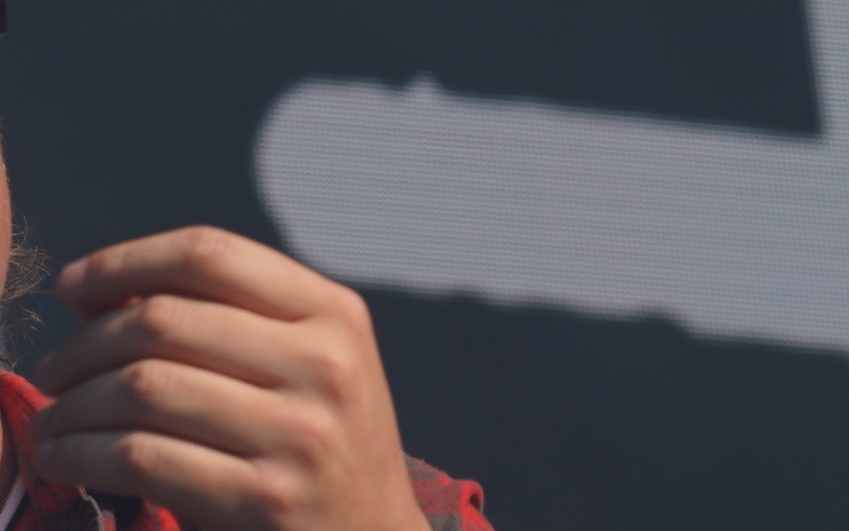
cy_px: 416
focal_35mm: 567
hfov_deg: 3.7
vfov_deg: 2.3
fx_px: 13122
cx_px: 418
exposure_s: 1/400
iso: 100
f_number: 8
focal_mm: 105
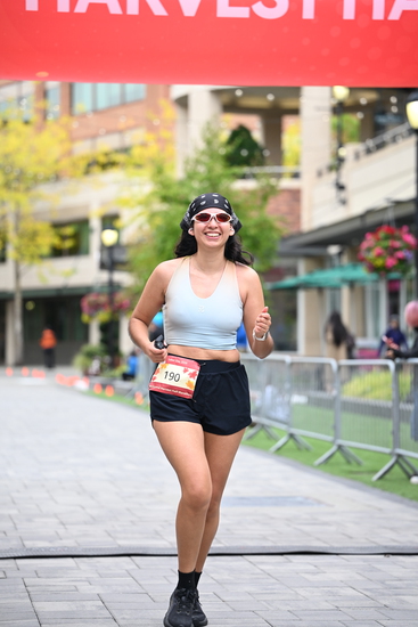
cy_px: 314
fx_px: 1758
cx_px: 209
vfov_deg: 20.2
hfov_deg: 13.6
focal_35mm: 101
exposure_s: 1/1600
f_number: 2.8
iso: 640
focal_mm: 101
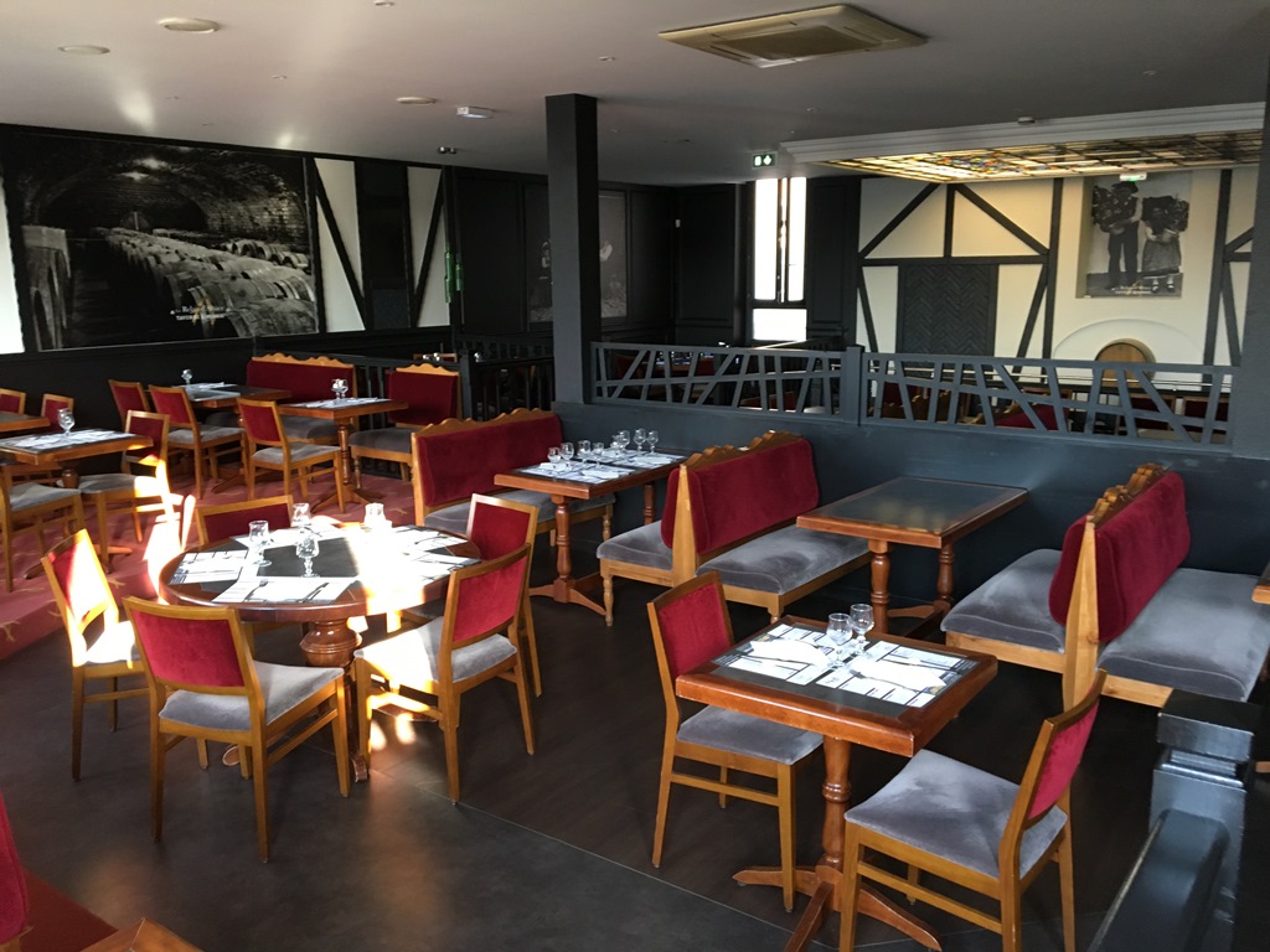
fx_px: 1064
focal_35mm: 29
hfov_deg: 61.7
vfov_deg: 48.2
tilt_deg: -9.3
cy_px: 476
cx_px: 635
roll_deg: +0.1
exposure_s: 1/33
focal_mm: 4.15
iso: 160
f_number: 2.2
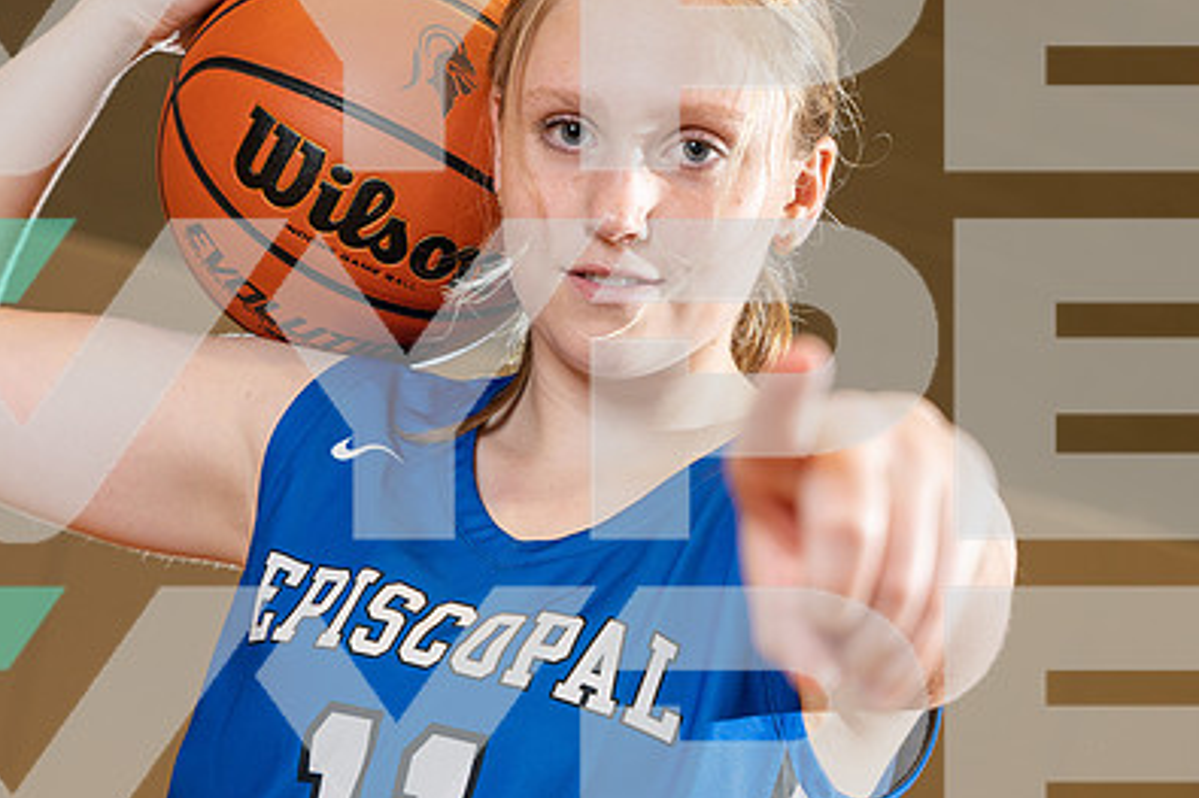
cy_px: 381
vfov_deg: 14.5
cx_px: 531
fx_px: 3129
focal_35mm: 94
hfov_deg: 21.7
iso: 400
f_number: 4
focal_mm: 64
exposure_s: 1/125
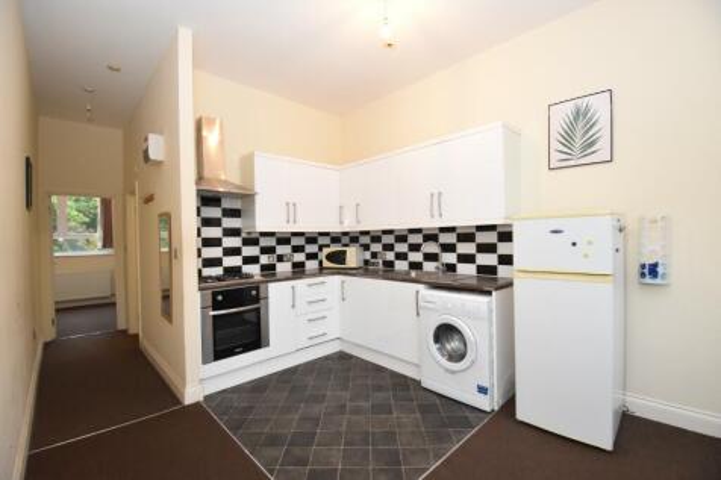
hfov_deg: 100.4
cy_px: 240
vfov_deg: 77.3
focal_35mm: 15
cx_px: 360
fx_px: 300
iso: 1100
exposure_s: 1/60
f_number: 3.5
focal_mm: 10
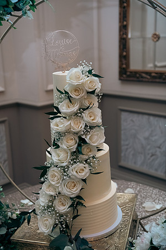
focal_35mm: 45
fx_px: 311
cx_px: 83
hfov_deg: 29.9
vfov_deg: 43.6
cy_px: 125
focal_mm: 45
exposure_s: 1/160
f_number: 3.5
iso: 1000
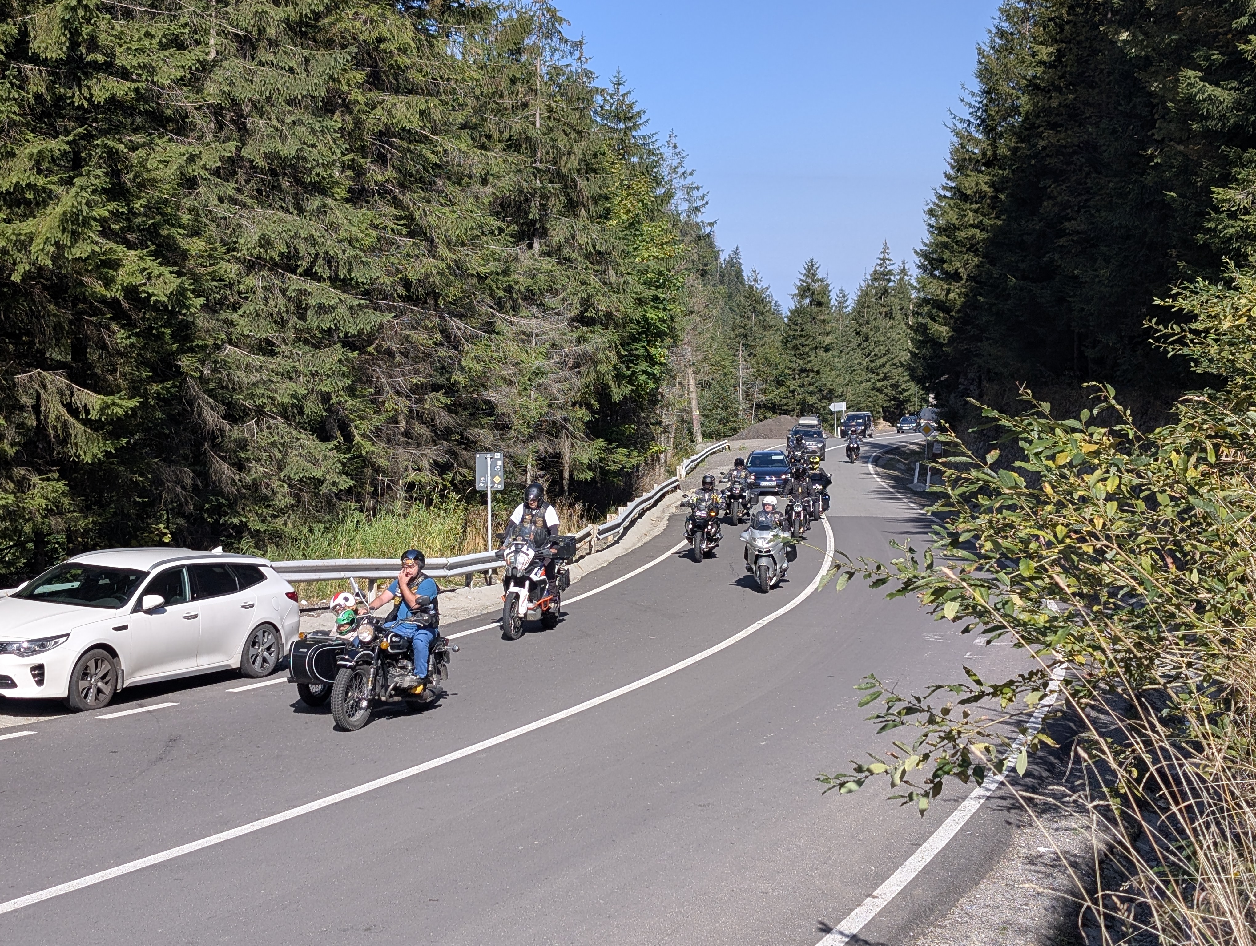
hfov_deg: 38.9
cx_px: 628
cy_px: 473
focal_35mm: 49
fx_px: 1780
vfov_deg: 29.7
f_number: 1.68
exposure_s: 1/1027
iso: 20
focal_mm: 6.9
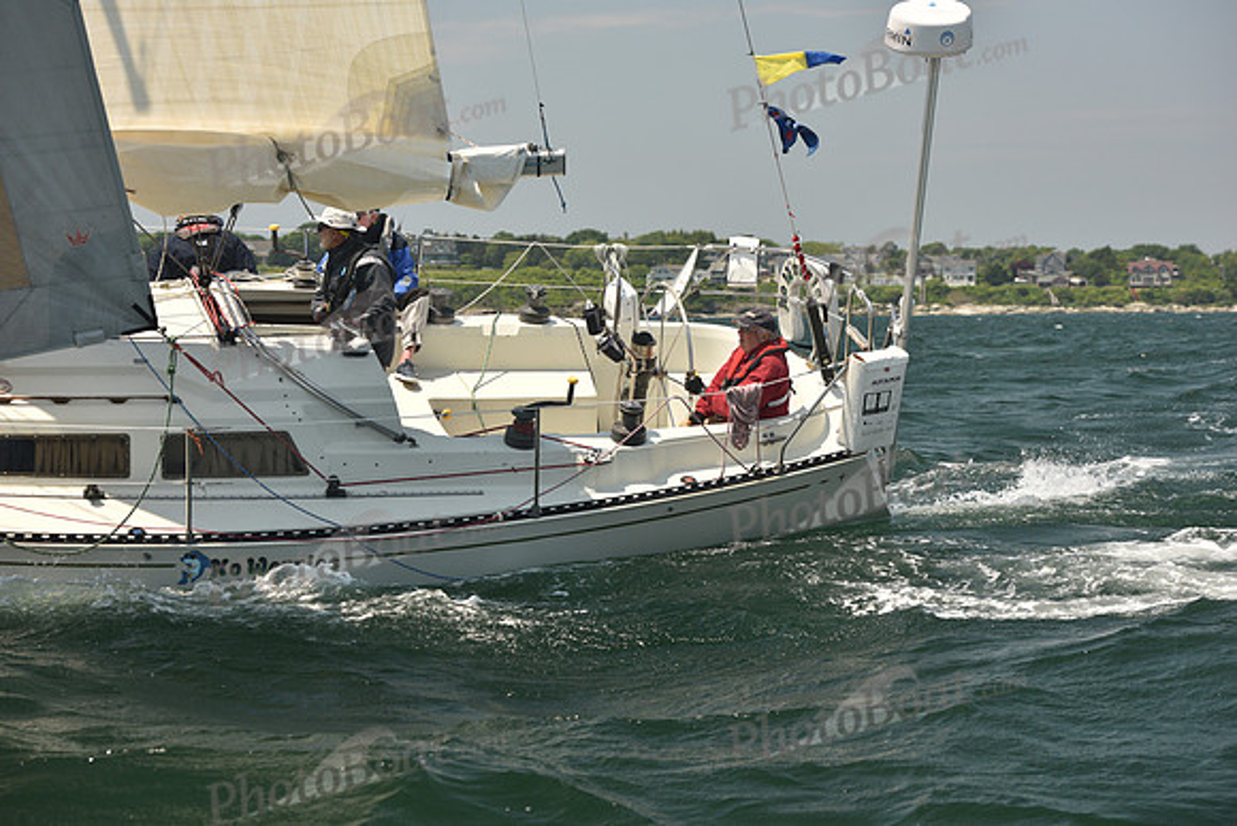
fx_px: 2921
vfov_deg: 16.1
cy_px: 413
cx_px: 618
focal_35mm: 85
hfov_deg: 23.9
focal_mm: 85
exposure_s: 1/640
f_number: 5.6
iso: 250
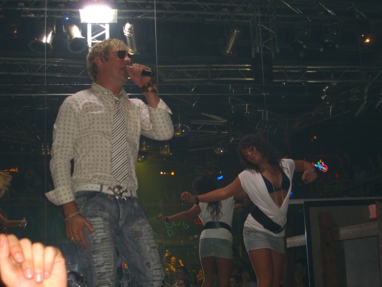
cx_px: 191
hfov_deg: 33.8
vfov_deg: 25.7
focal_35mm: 57
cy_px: 144
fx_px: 629
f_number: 3.6
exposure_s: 1/60
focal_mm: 11.8
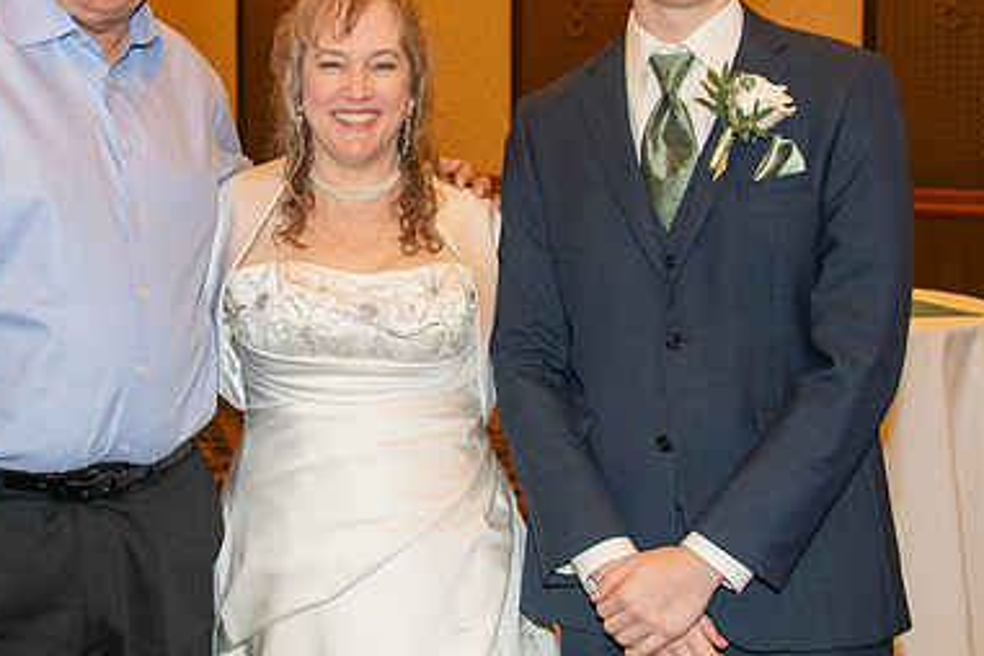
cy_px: 205
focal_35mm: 64
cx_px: 341
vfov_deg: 21.1
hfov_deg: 31.2
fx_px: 1749
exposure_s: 1/60
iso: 2000
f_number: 5.6
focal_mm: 42
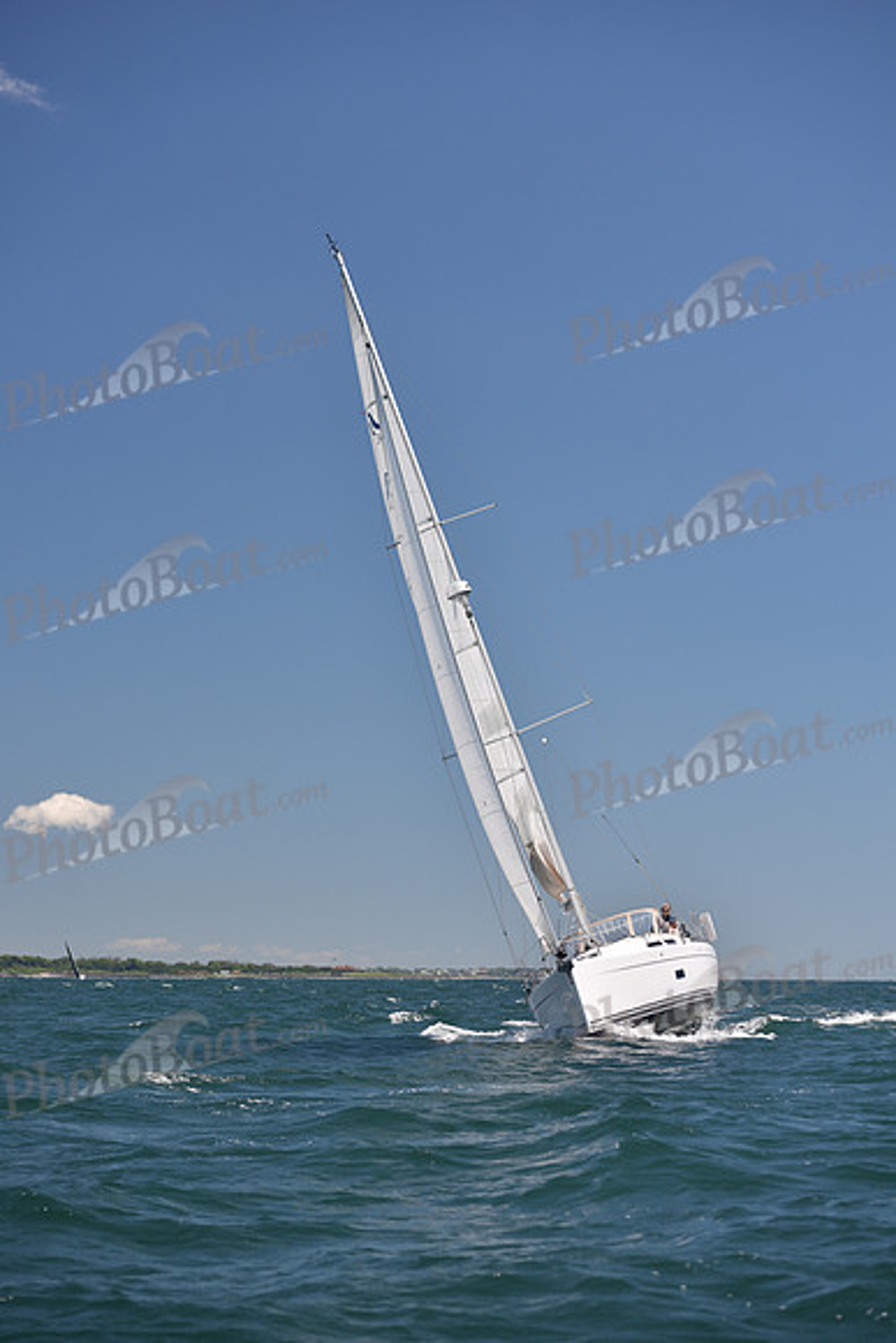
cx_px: 448
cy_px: 672
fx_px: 2798
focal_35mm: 75
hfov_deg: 18.2
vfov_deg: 27.0
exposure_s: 1/1000
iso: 200
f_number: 4
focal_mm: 75
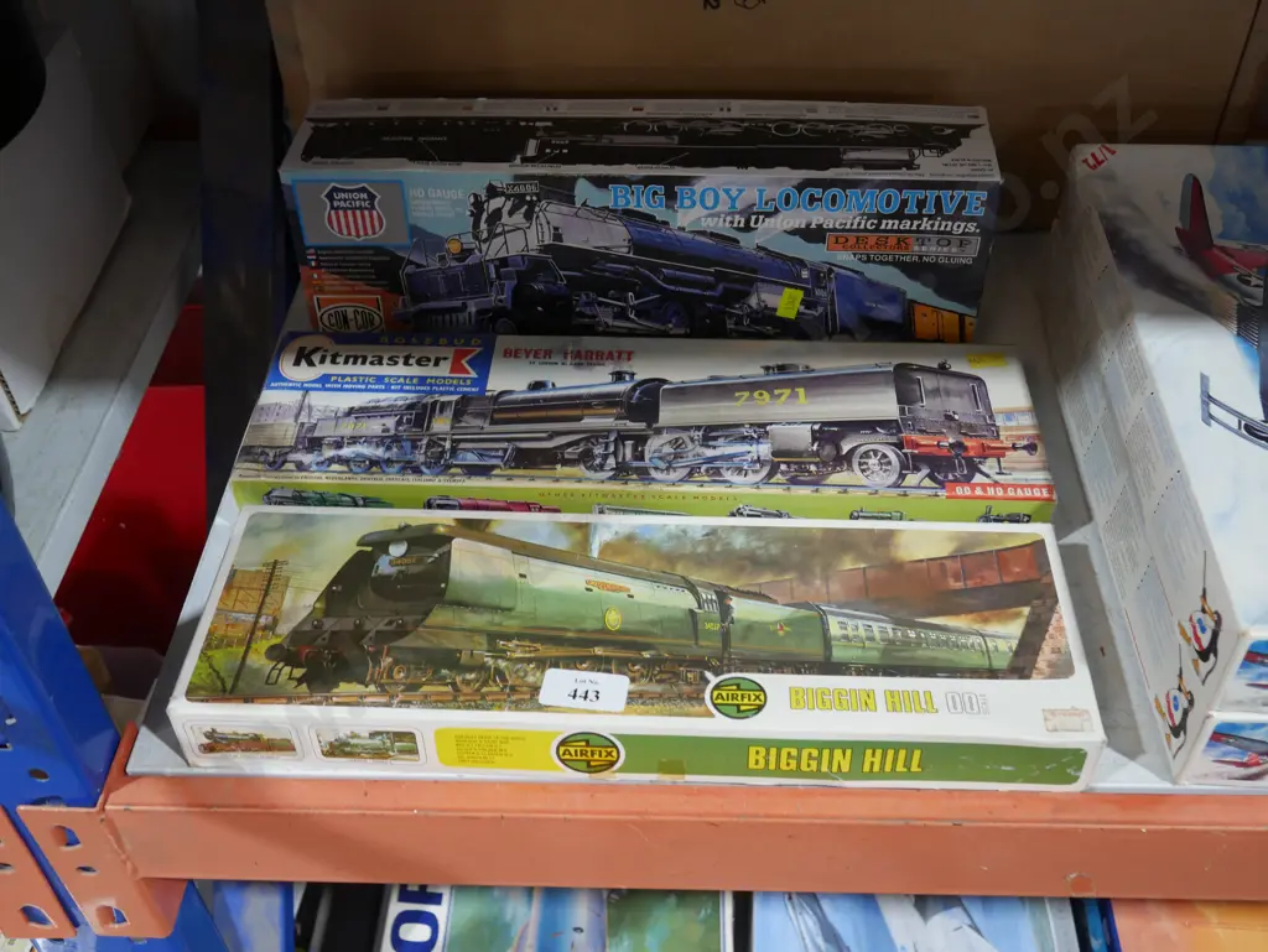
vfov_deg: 39.7
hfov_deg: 51.3
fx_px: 1319
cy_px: 476
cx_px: 634
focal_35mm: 36
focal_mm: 18
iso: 640
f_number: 4
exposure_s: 1/60
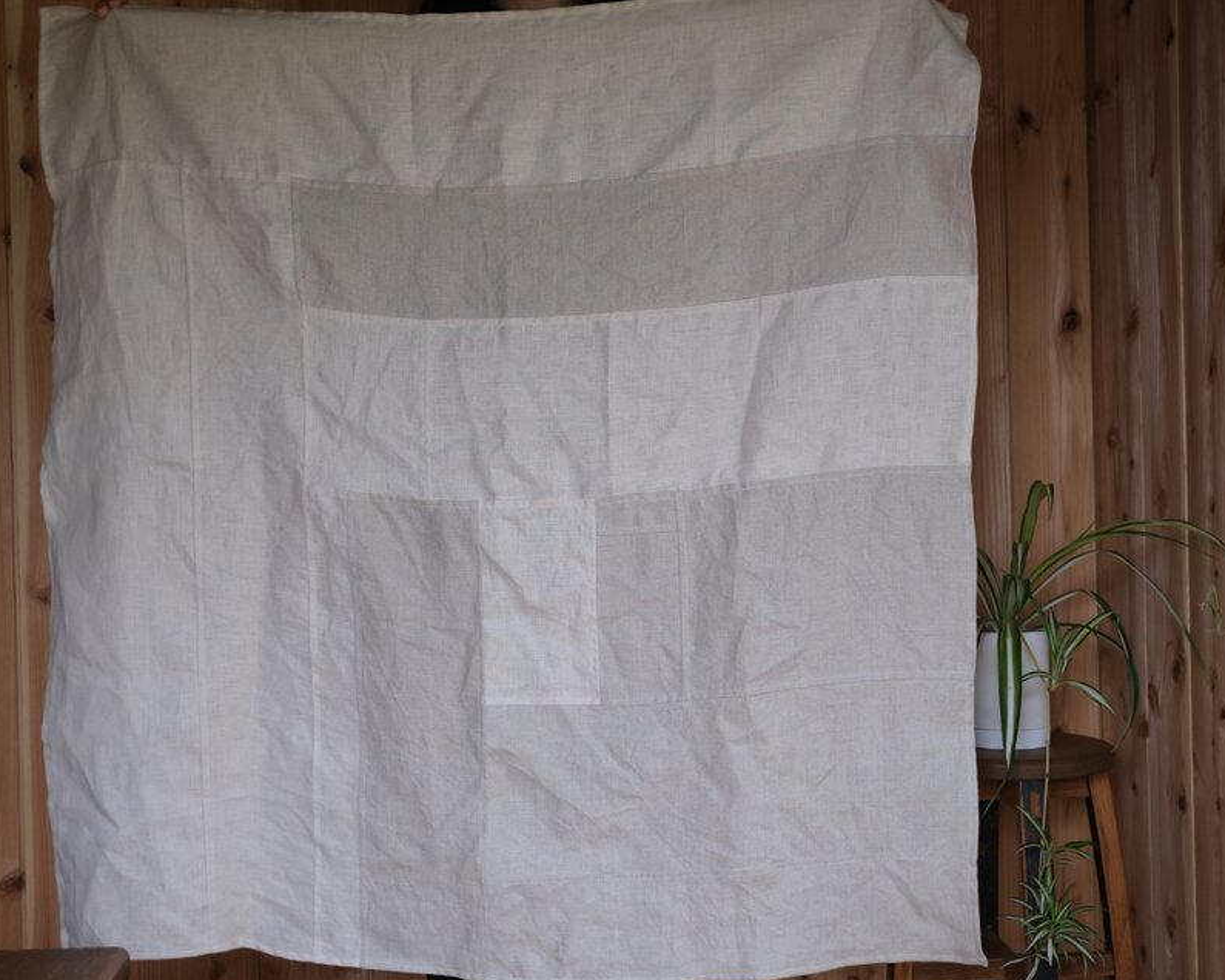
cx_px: 656
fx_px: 1849
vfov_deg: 29.7
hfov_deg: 36.6
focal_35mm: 51
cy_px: 492
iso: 1000
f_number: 2.8
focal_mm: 30
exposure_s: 1/100
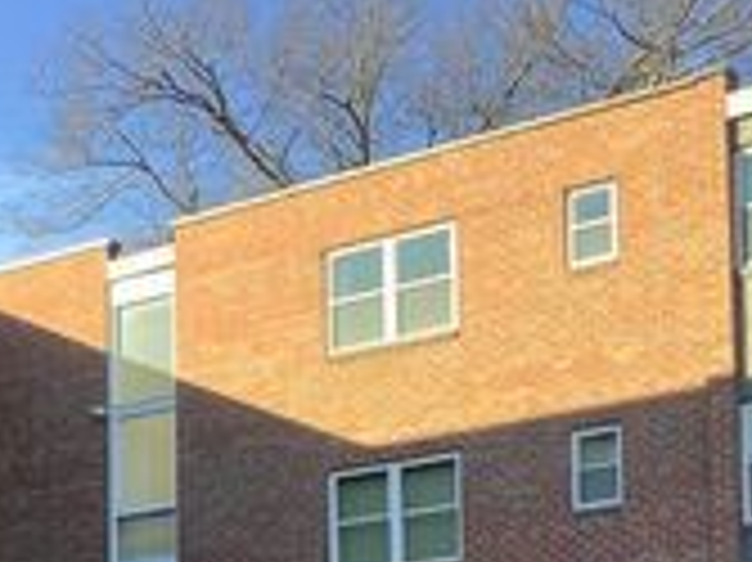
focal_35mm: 93
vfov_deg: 15.1
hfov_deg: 20.8
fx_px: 2019
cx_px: 149
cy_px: 758
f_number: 2.4
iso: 25
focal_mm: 3.3
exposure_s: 1/132
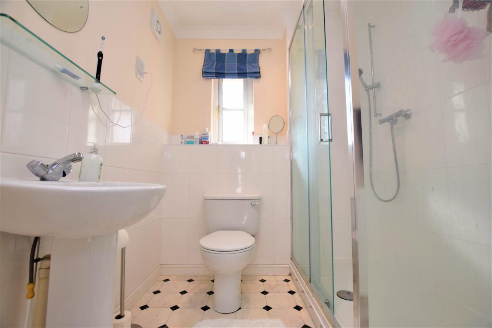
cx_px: 246
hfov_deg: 100.4
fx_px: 205
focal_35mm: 15
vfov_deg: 77.3
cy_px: 164
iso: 220
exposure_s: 1/125
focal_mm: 10
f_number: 5.6
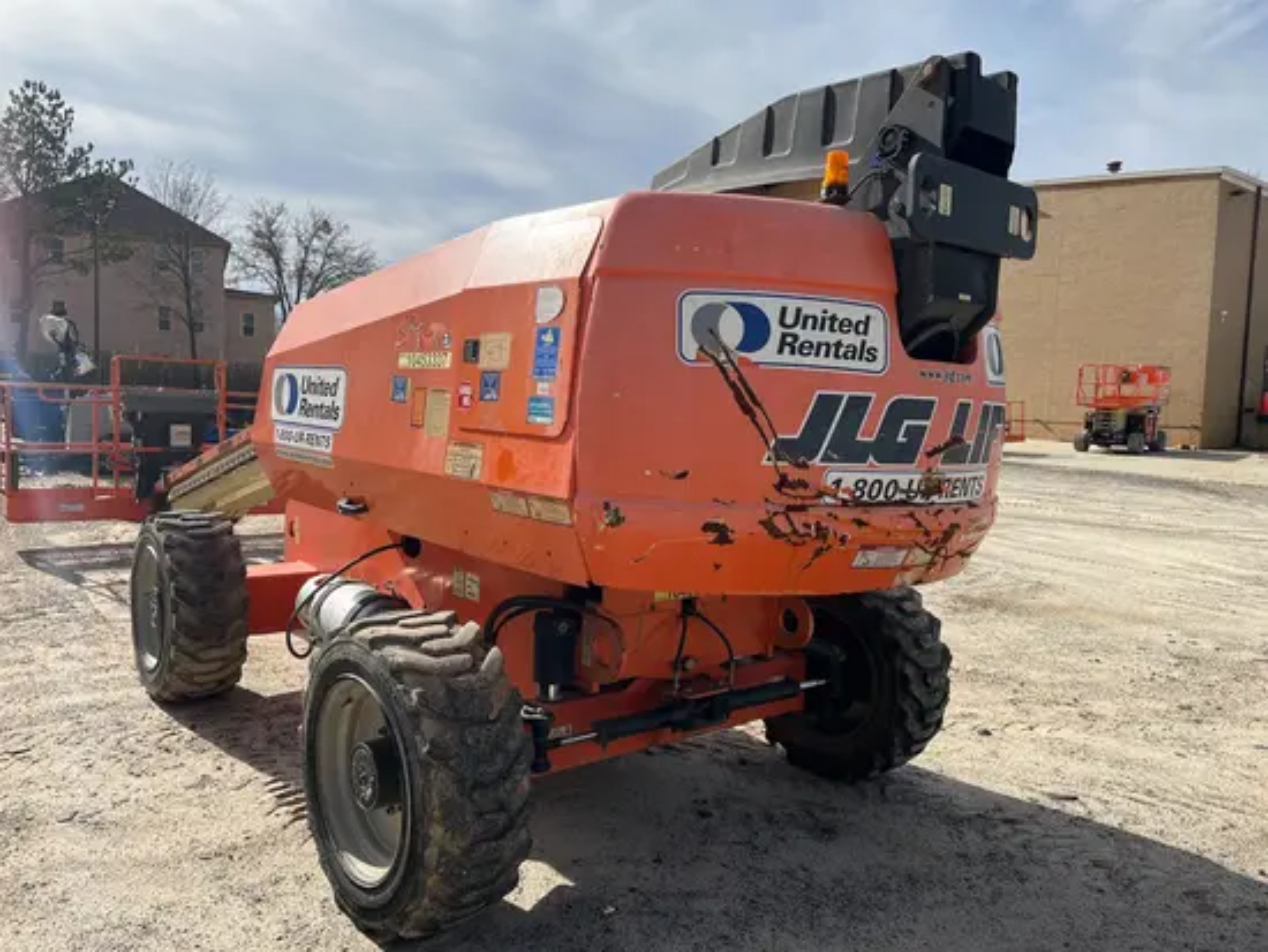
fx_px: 953
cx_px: 634
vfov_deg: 53.1
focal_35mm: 26
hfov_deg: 67.3
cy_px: 476
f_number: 1.6
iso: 50
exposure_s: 1/3876
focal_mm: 5.1
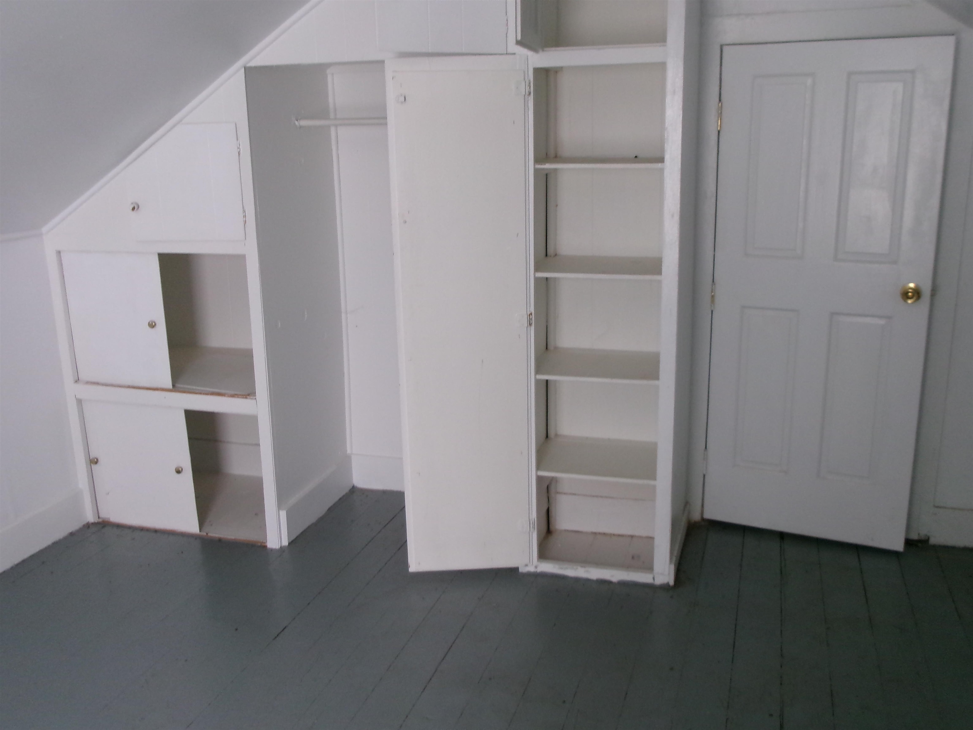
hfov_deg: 51.4
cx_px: 486
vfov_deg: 39.7
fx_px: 1012
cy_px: 365
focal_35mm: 36
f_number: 4.5
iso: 297
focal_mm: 6.4
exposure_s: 1/34
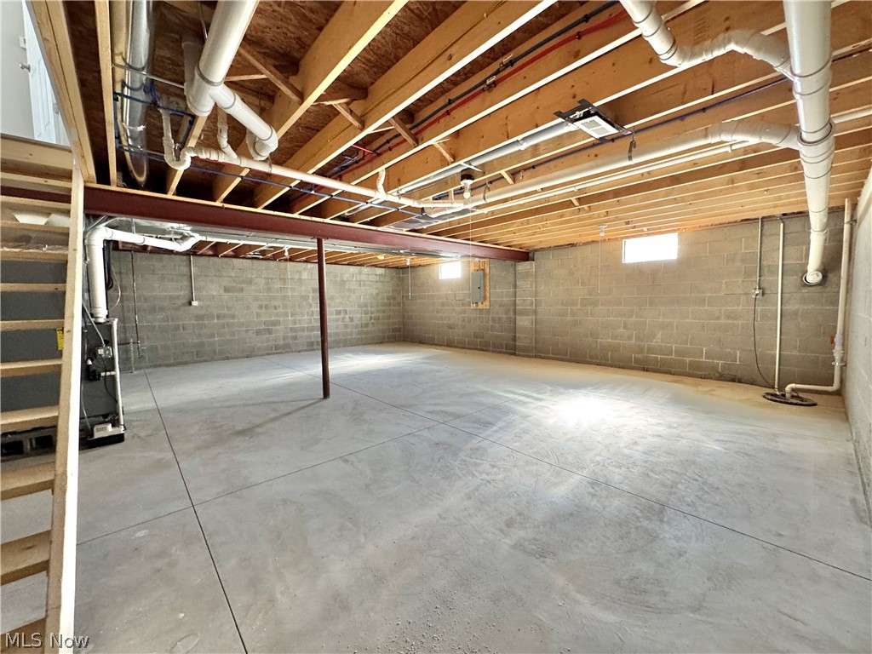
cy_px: 327
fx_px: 353
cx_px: 436
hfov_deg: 102.1
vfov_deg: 85.7
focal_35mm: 14
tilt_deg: -4.1
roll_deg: +1.0
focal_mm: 2.22
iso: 320
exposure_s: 1/60
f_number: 2.2
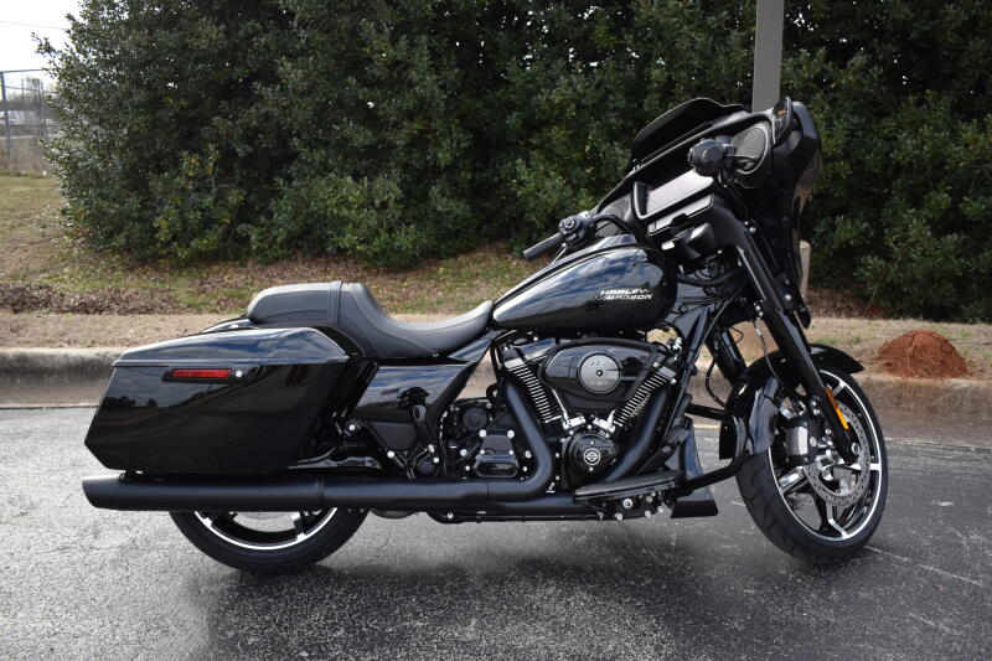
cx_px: 496
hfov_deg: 59.5
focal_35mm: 32
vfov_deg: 41.7
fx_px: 868
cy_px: 330
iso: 560
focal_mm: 21
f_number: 4
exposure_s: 1/1000
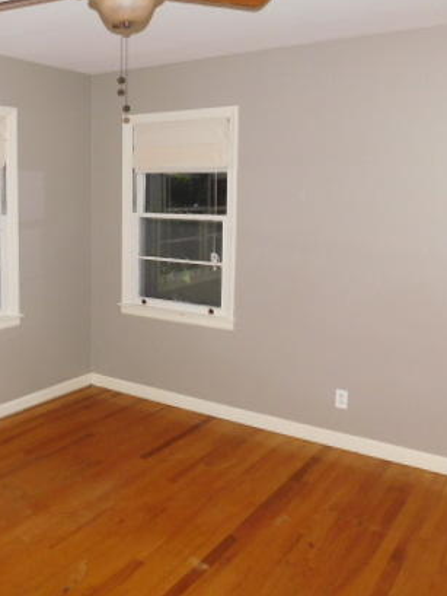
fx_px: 620
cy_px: 248
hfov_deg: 38.5
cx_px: 105
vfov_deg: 51.1
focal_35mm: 36
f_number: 3
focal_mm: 4
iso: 200
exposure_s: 1/30
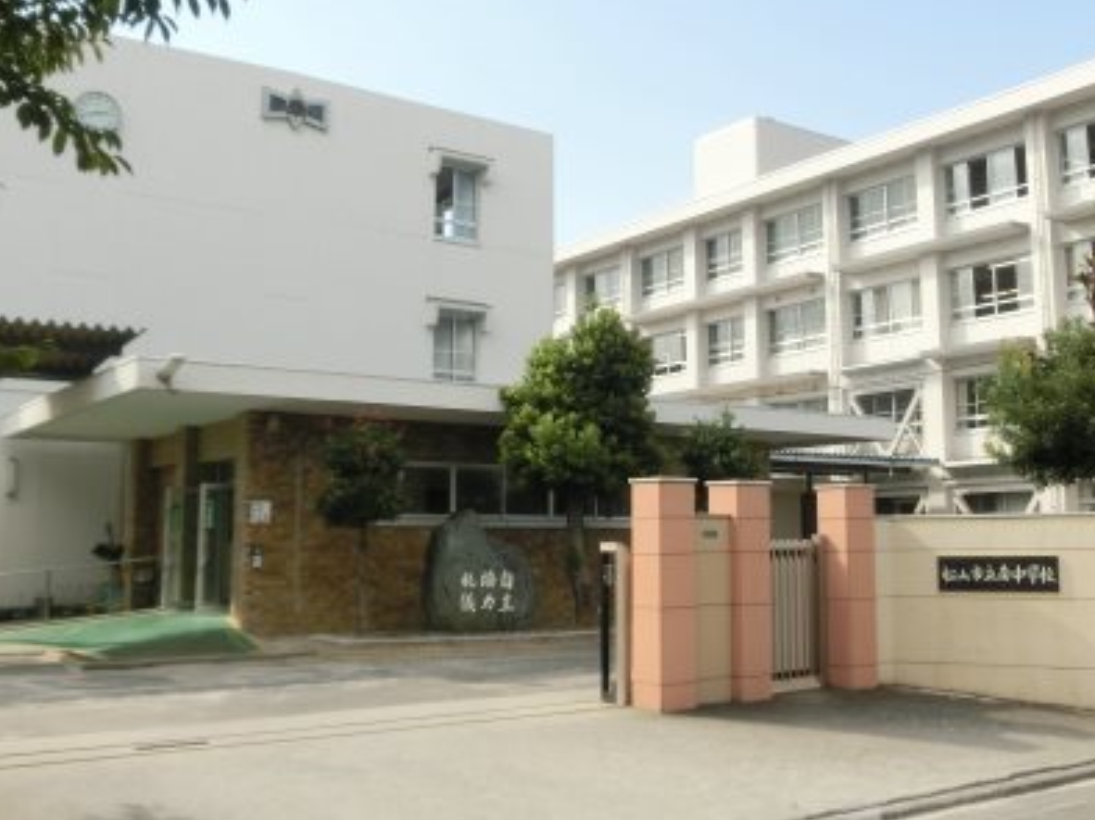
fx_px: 1233
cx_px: 620
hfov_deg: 47.8
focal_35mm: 39
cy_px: 375
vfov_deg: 36.8
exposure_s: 1/640
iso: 80
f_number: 3
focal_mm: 4.24
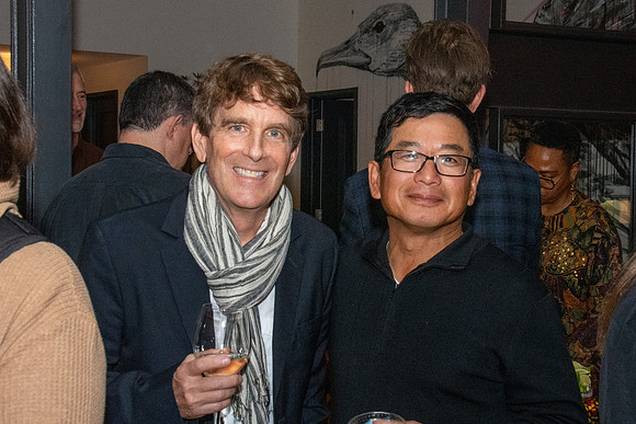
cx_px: 314
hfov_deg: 30.3
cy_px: 211
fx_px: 1174
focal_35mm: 66
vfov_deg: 20.5
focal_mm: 35
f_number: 14
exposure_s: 1/250
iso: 5000
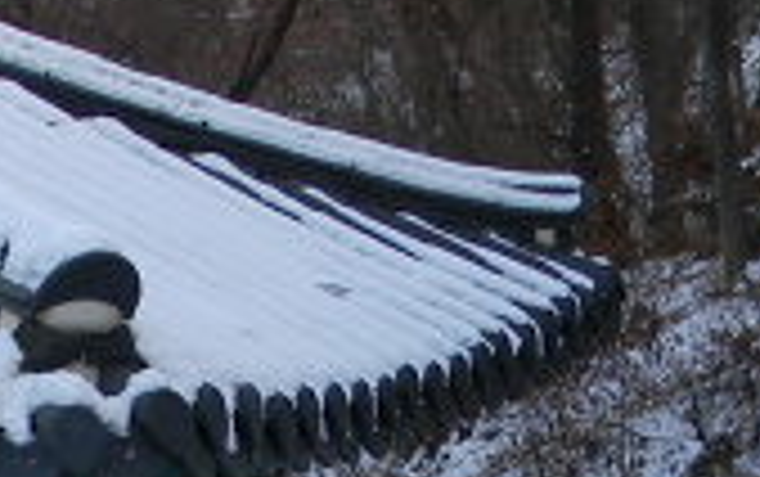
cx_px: -189
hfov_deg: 16.2
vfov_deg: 10.5
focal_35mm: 123
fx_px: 2550
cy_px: 569
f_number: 3.5
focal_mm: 5
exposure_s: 1/110
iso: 80
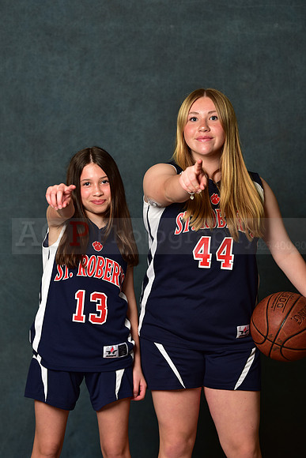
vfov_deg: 20.0
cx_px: 153
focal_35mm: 102
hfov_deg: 13.4
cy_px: 229
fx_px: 1300
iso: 200
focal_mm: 102
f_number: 4.5
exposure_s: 1/200
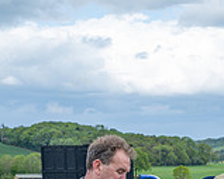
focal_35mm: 148
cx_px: 357
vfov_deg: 10.0
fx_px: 981
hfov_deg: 12.3
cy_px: 293
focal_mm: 37
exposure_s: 1/640
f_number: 5
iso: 200
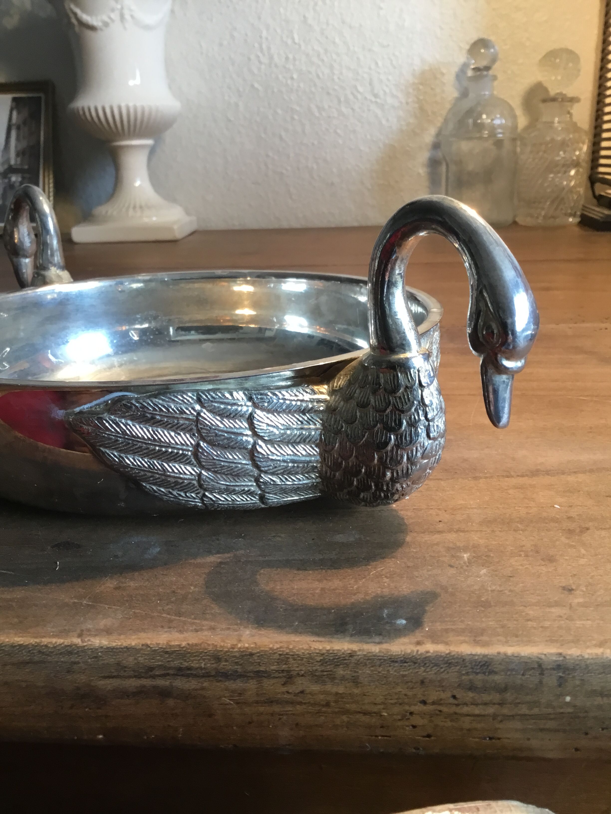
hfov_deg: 45.4
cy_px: 407
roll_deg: +2.6
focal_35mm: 31
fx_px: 730
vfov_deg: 58.4
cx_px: 306
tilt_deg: -18.2
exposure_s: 1/33
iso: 80
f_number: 2.4
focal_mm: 3.3
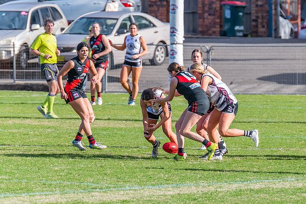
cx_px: 229
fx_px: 5969
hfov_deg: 2.9
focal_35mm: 702
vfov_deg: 2.0
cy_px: 131
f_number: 8
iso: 800
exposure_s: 1/1250
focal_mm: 420
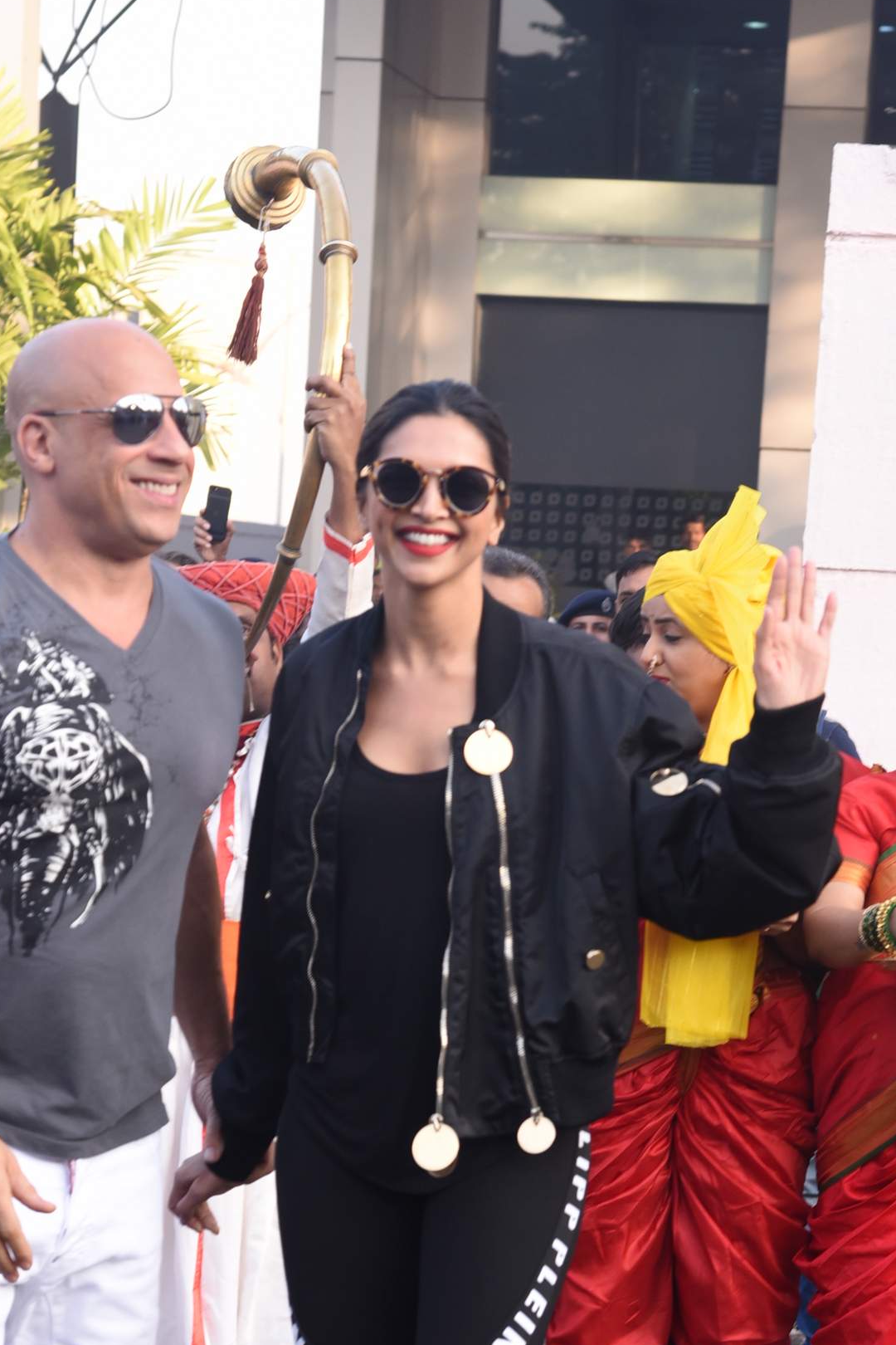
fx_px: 4517
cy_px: 858
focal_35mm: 121
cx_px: 477
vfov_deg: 16.9
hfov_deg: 11.3
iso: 640
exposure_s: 1/200
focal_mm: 70
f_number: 5.6
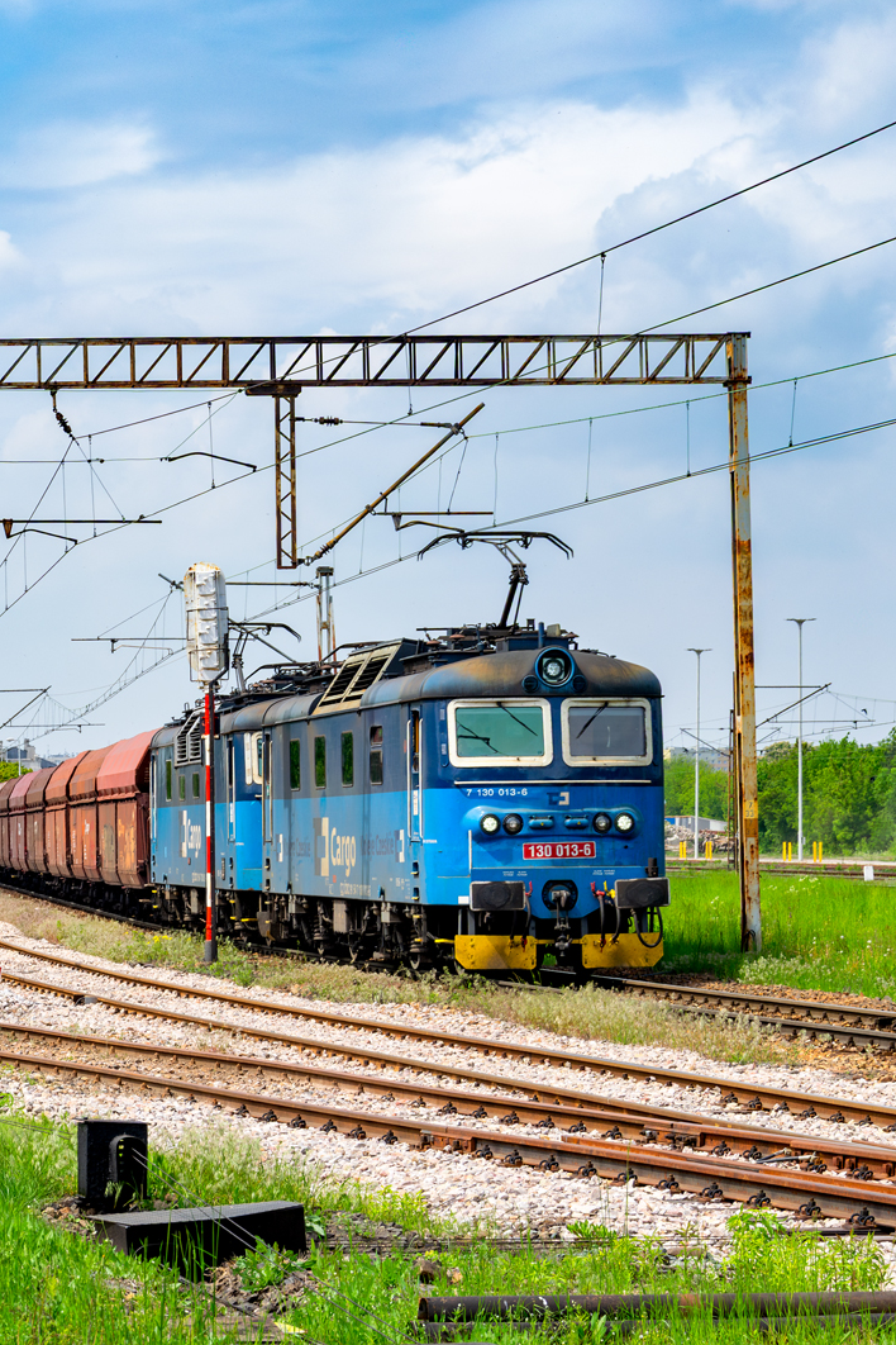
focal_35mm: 113
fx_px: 4218
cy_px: 674
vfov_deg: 18.1
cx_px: 108
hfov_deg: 12.0
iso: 100
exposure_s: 1/320
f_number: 9
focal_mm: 50
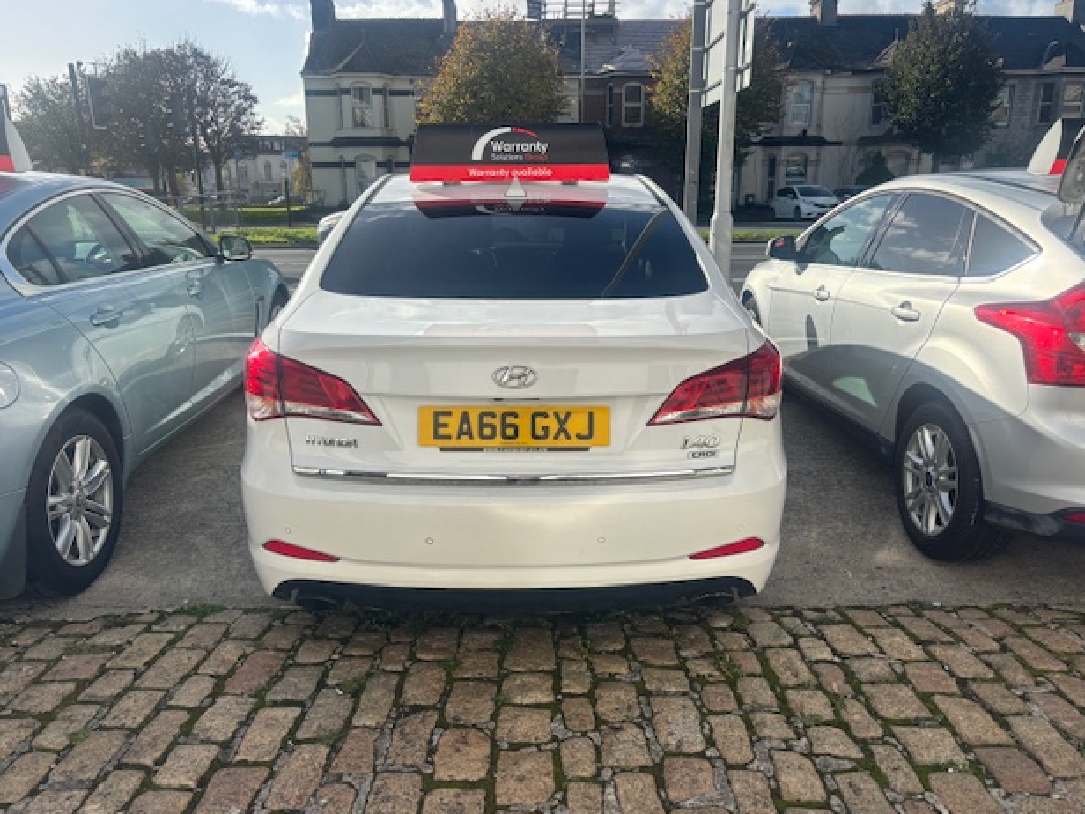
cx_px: 539
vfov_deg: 51.4
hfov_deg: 65.3
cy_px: 407
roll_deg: +0.5
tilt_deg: -15.2
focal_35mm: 27
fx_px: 846
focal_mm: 5.96
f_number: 1.6
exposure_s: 1/3413
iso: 50
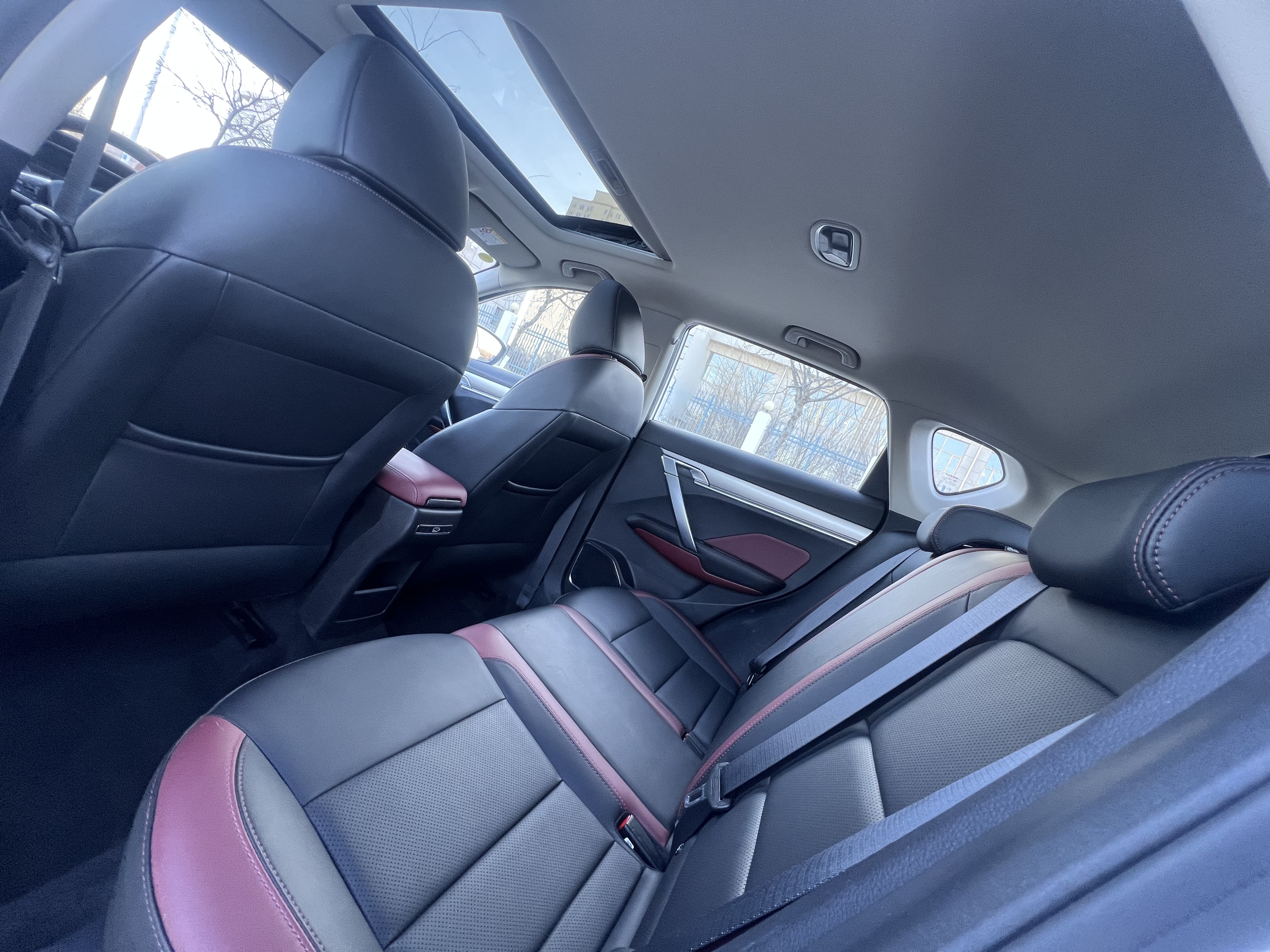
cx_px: 635
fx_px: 477
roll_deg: -24.9
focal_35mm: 13
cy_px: 476
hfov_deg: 106.2
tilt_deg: -4.5
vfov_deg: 89.9
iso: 125
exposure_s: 1/99
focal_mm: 1.57
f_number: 1.8
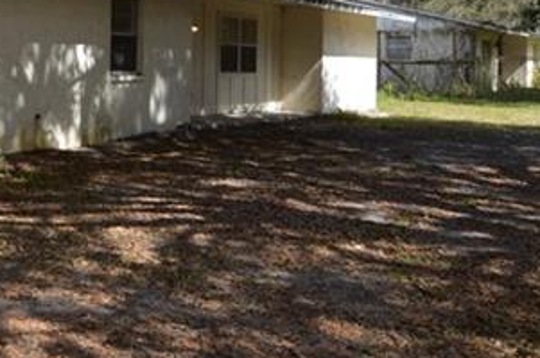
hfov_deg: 34.6
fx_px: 764
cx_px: -27
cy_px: 39
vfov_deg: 25.6
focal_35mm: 51
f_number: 7.1
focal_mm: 10
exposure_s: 1/200
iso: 100
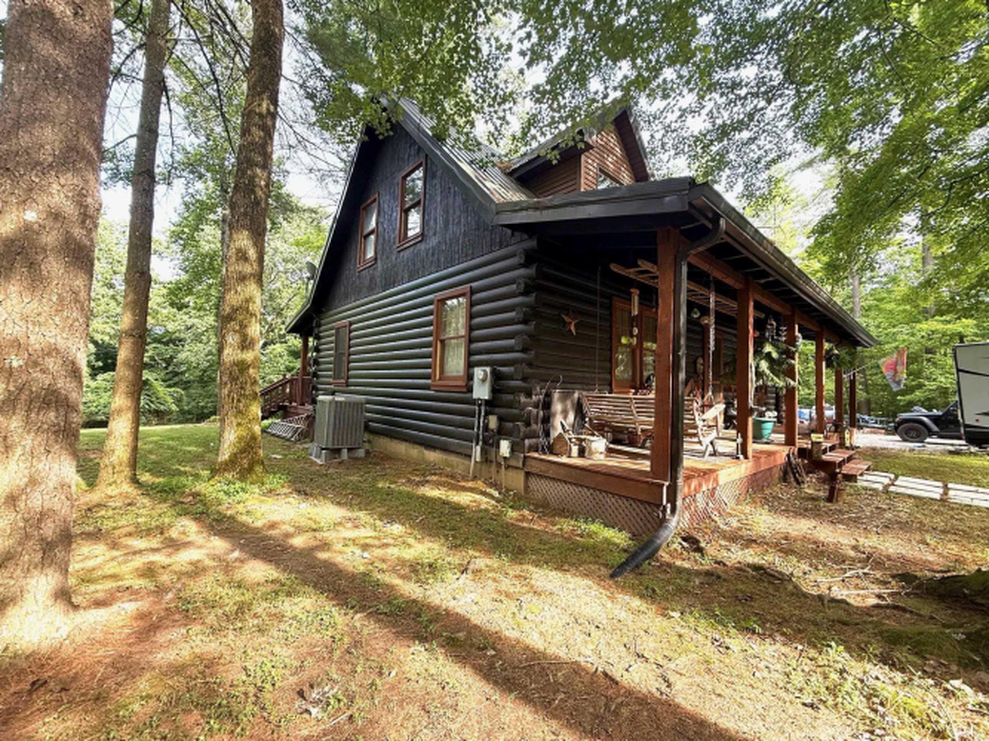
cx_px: 494
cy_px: 370
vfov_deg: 85.7
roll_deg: -1.1
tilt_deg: +3.7
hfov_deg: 102.1
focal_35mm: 14
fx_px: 400
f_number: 2.2
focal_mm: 2.22
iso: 125
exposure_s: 1/99
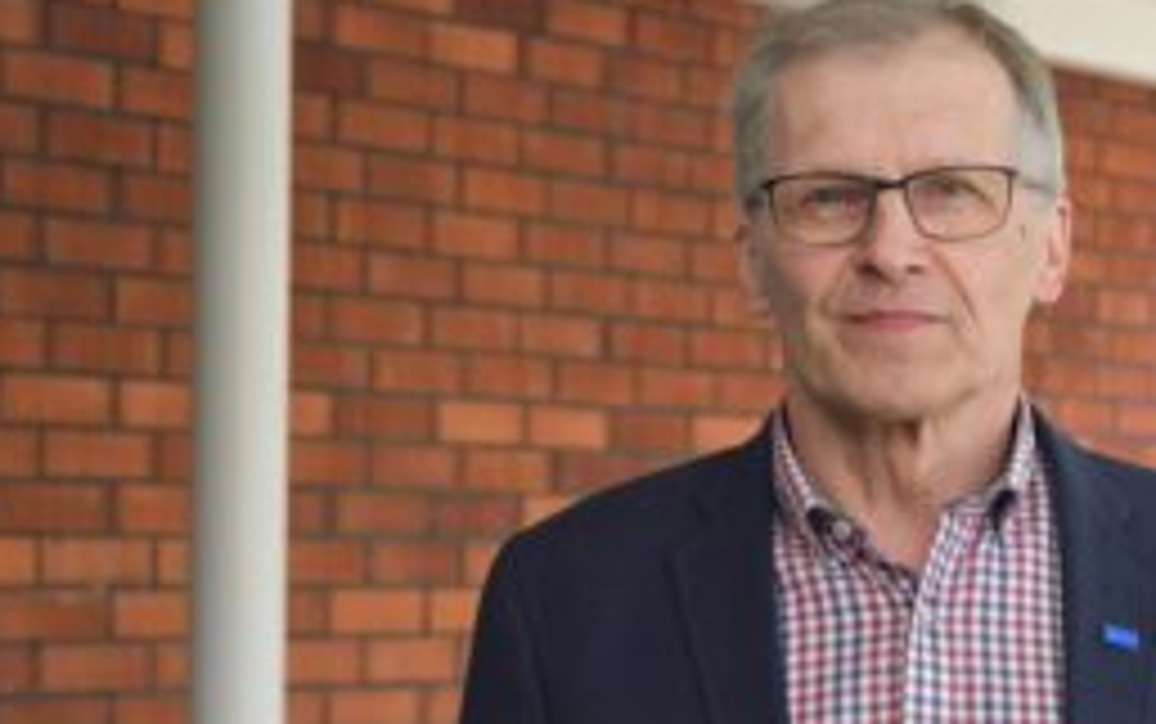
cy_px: 429
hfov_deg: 17.5
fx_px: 3752
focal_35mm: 119
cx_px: 697
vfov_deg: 11.0
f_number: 6.3
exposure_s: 1/160
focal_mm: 50
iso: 640
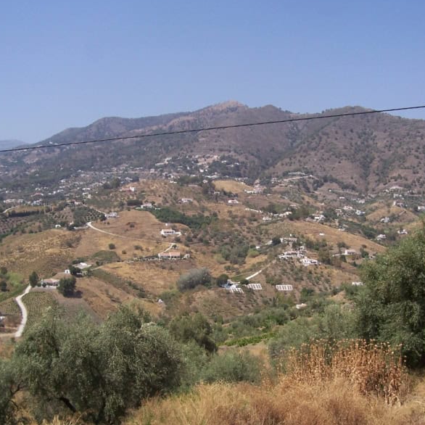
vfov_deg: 40.9
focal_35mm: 41
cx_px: 203
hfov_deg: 40.9
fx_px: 570
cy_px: 208
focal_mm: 5.6
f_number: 5.23
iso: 79
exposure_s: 1/493
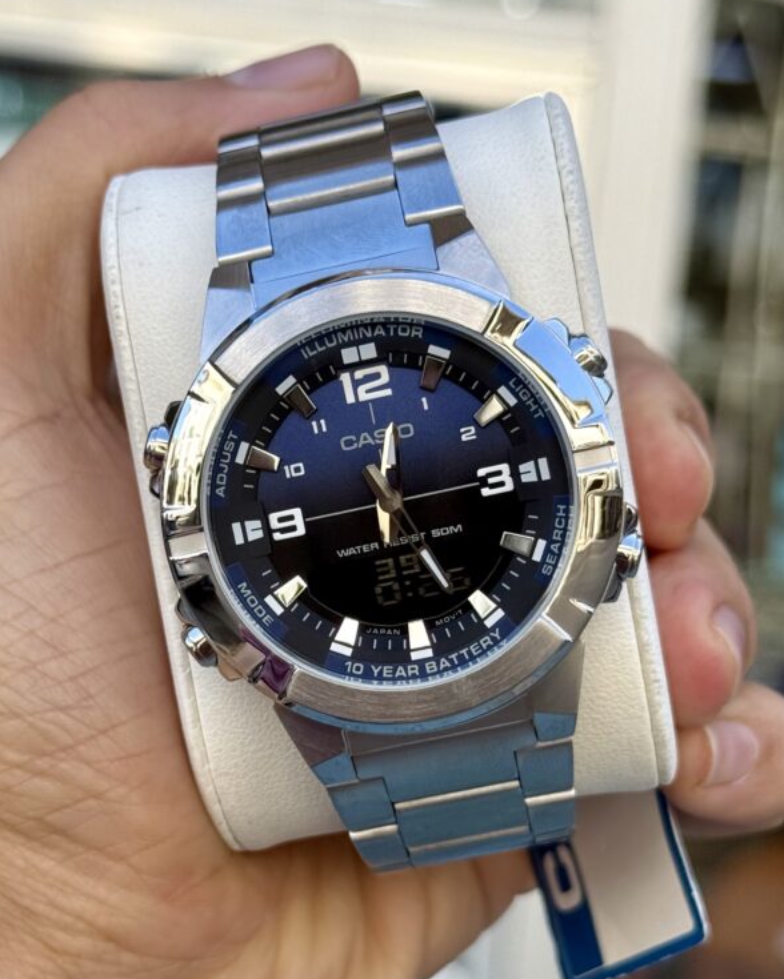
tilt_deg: -3.1
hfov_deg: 29.7
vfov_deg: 36.7
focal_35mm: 51
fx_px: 1479
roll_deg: -20.4
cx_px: 399
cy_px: 472
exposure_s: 1/1100
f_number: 1.78
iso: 64
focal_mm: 6.76
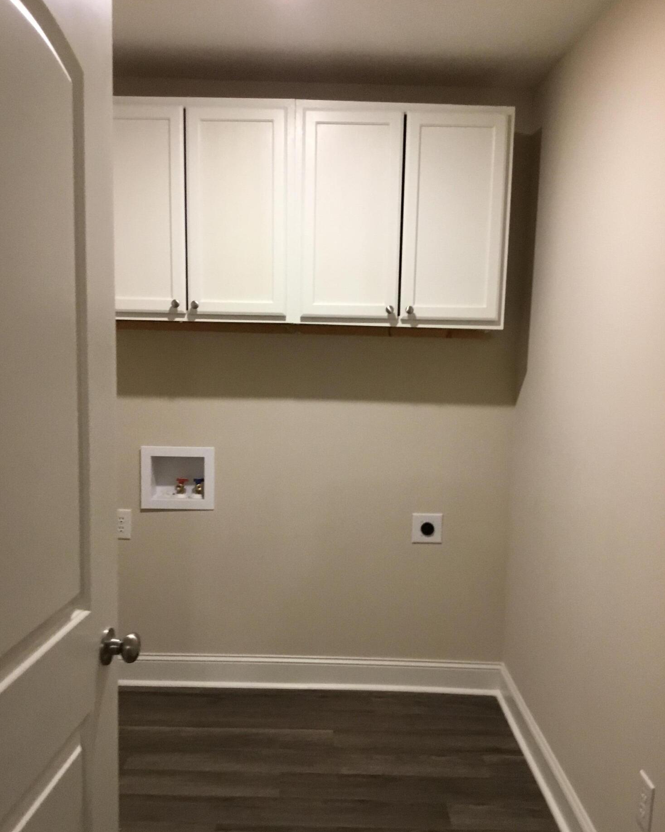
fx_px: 812
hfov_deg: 44.5
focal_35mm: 33
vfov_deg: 54.2
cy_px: 450
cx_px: 333
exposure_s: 1/30
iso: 125
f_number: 2.4
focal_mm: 3.3
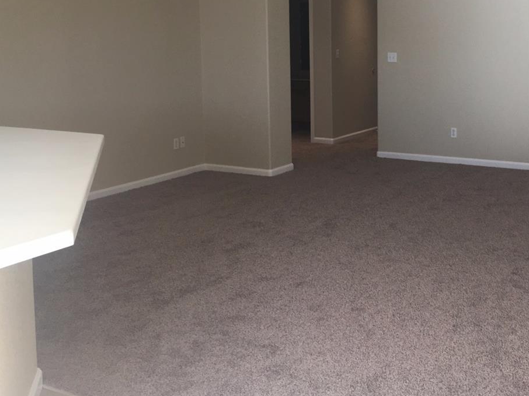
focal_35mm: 48
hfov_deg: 39.2
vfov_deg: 29.8
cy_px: 107
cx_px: 353
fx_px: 733
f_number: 2.2
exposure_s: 1/60
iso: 32
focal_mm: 4.15
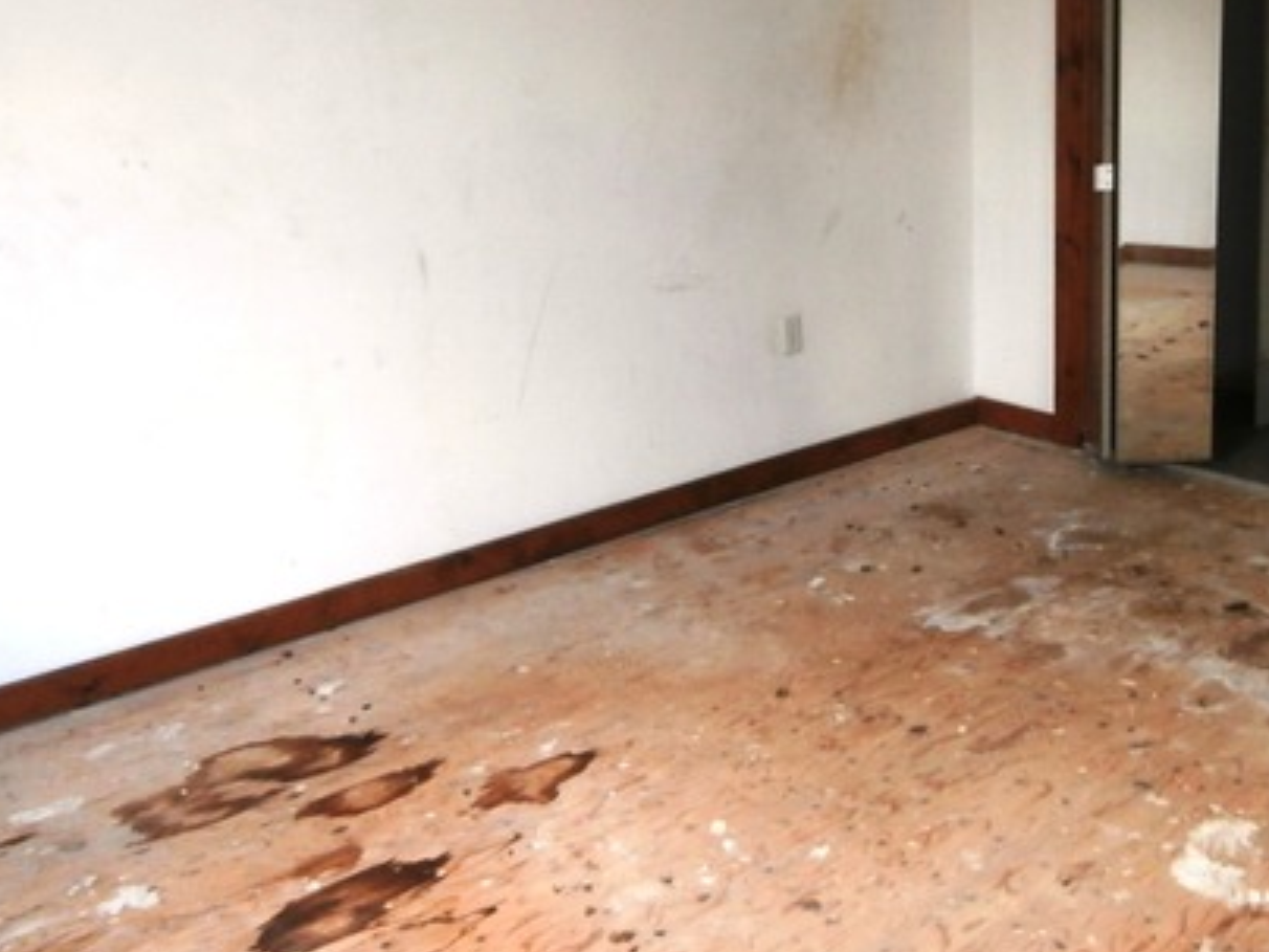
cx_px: 776
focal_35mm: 38
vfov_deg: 37.2
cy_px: 298
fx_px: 1393
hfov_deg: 48.6
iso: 200
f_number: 3
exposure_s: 1/30
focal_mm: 4.2
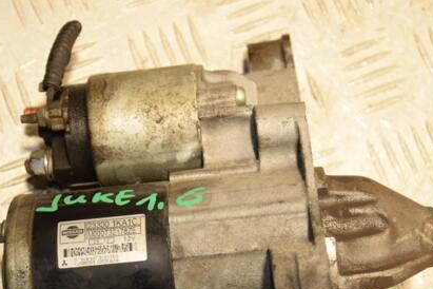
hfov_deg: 22.1
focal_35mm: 92
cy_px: 210
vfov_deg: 14.8
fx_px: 1106
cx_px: 190
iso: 800
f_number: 4.8
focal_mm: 42
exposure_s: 1/200
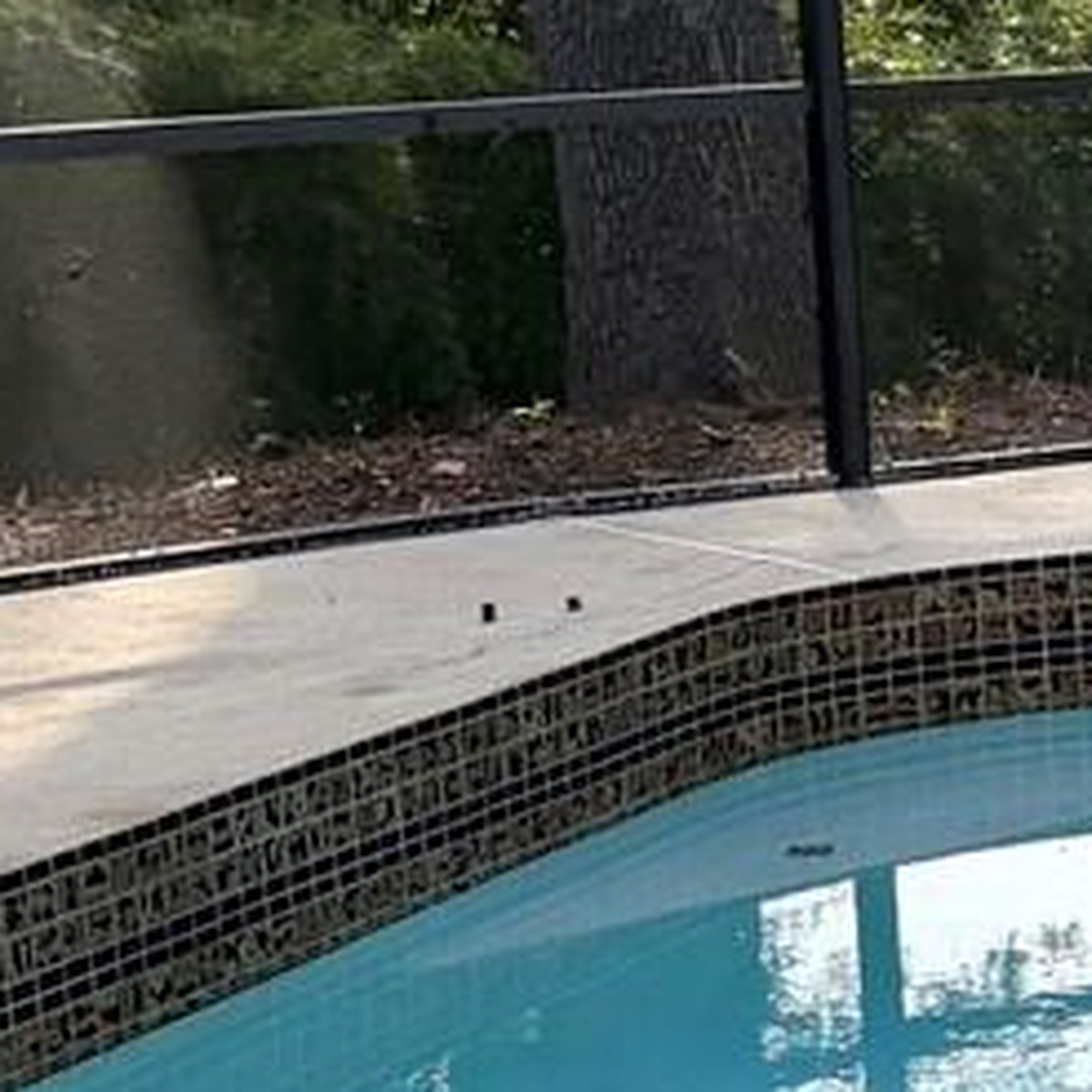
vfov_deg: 12.6
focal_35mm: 138
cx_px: 2153
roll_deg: +1.1
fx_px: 4925
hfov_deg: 11.5
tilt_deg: -10.5
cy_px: 604
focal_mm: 6.76
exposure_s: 1/1230
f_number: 1.78
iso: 100
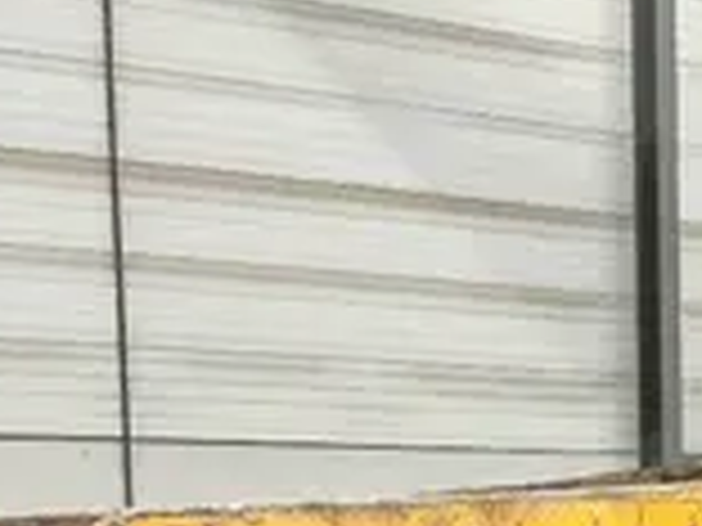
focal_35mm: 89
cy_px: 755
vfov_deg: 15.5
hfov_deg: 21.2
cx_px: 724
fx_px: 1805
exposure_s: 1/60
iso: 200
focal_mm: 3
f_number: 1.8
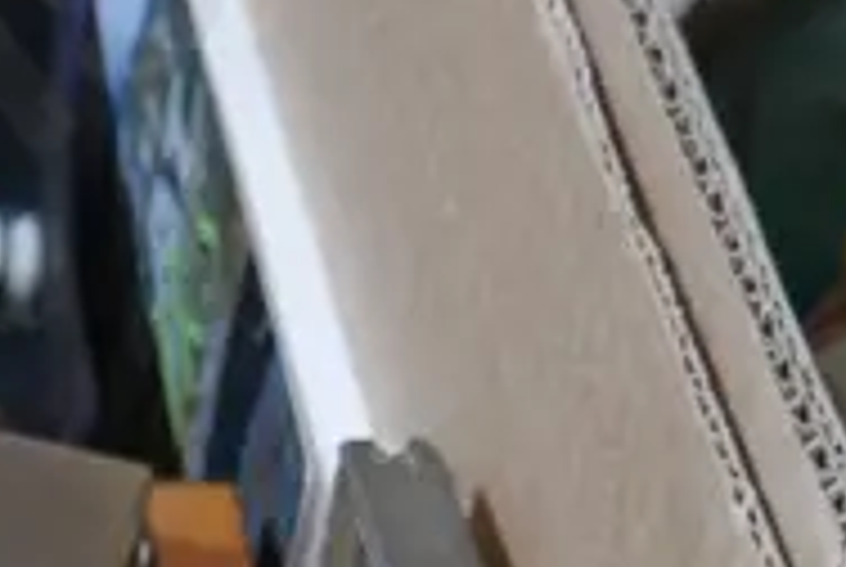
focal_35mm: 181
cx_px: -783
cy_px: 646
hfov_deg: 10.5
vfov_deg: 7.6
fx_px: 4260
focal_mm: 16
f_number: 3.6
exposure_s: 1/60
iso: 1000
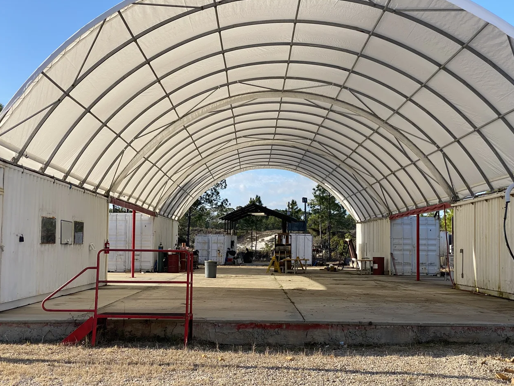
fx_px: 787
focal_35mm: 53
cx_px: 260
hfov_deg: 36.2
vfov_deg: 27.5
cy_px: 194
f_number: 2
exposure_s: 1/1229
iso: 20
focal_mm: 6
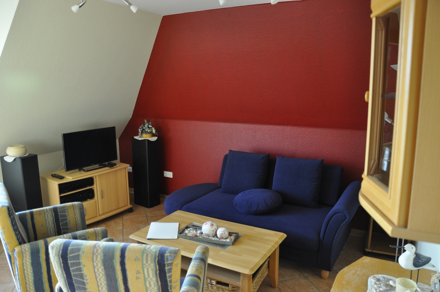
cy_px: 146
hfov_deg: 67.4
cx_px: 220
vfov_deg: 47.8
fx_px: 330
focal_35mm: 27
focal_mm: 18
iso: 640
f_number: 4
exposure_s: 1/60
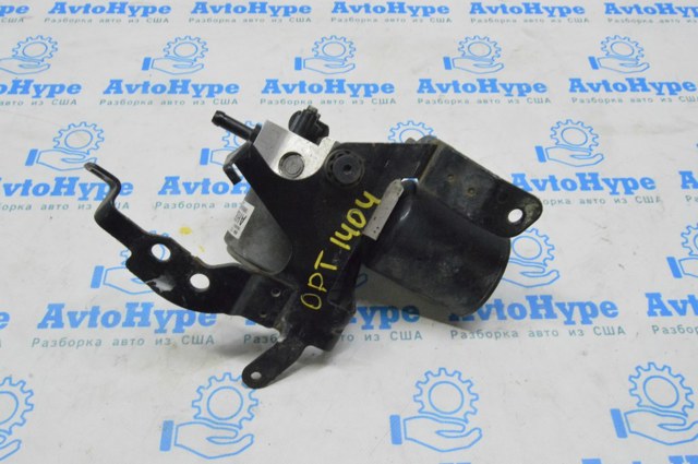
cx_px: 349
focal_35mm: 33
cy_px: 232
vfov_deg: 39.9
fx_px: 639
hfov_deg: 57.3
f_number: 20
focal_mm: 22
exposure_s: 1/20
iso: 6400
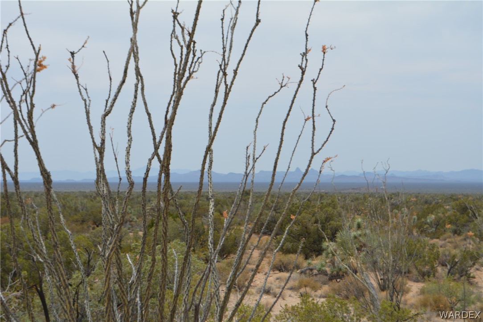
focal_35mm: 82
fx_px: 1107
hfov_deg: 24.6
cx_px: 242
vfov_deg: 16.6
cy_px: 161
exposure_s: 1/320
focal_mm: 55
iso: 100
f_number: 9
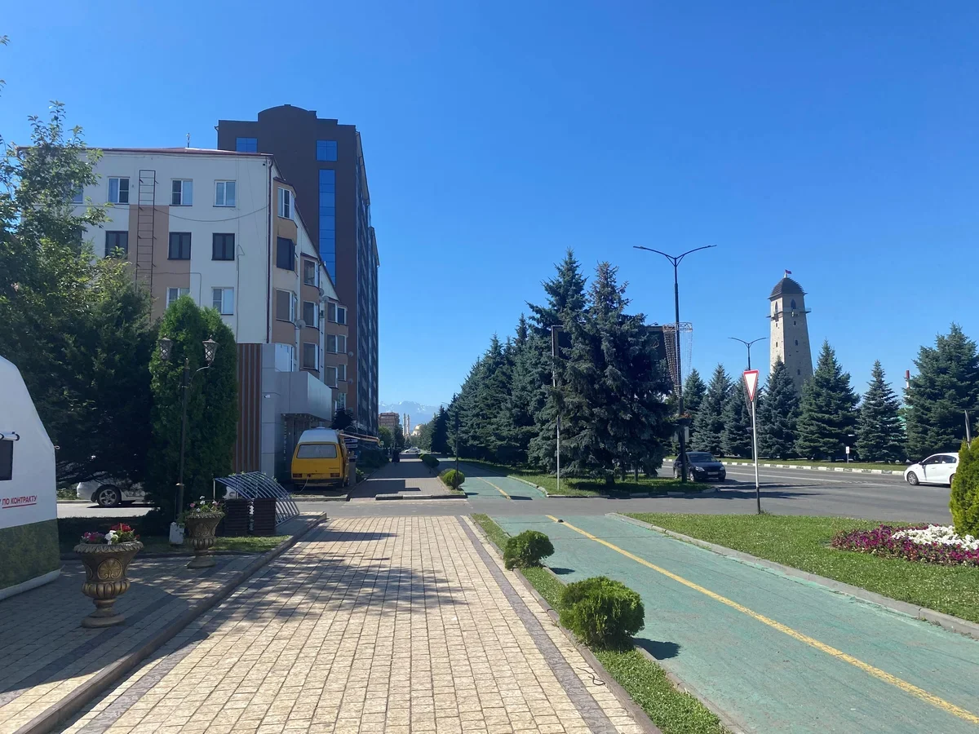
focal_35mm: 26
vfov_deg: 53.1
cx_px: 490
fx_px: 735
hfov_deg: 67.3
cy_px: 367
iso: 32
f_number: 1.8
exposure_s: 1/2513
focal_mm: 4.25
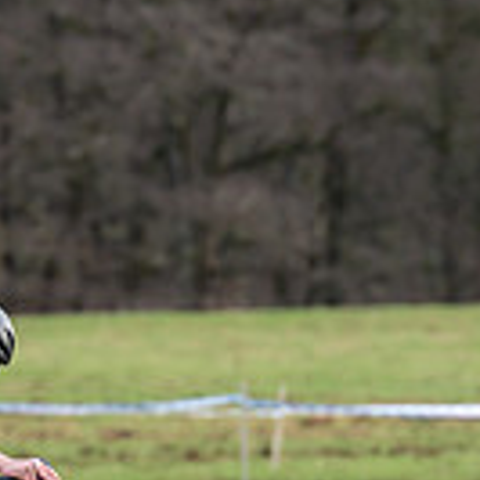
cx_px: 4
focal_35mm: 710
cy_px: 410
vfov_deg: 2.5
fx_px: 11139
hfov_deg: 2.5
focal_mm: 191
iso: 1000
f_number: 4.5
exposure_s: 1/800
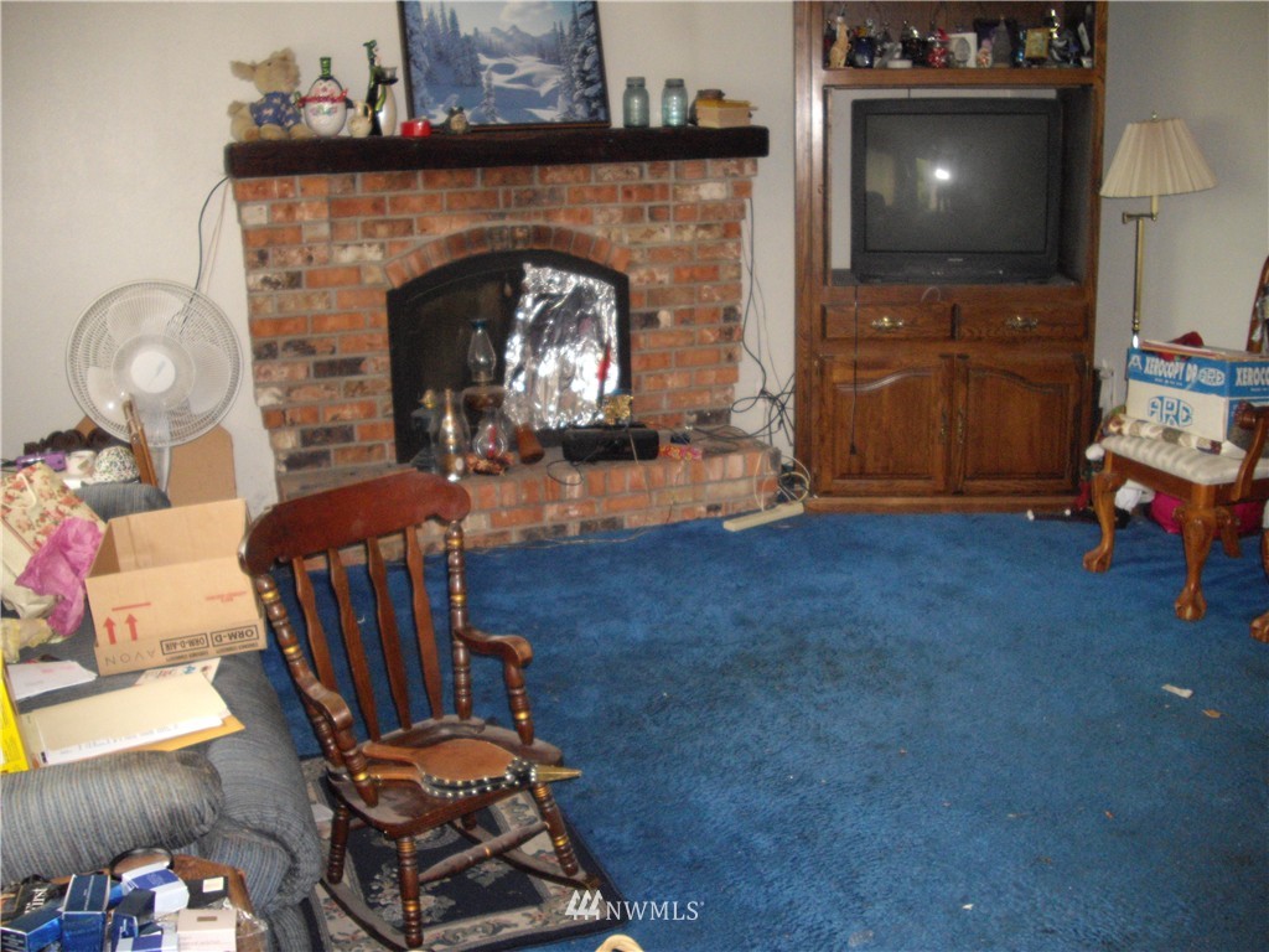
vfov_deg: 37.7
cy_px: 476
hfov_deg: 49.0
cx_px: 634
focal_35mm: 38
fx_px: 1393
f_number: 2.8
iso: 400
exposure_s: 1/40
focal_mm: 7.9
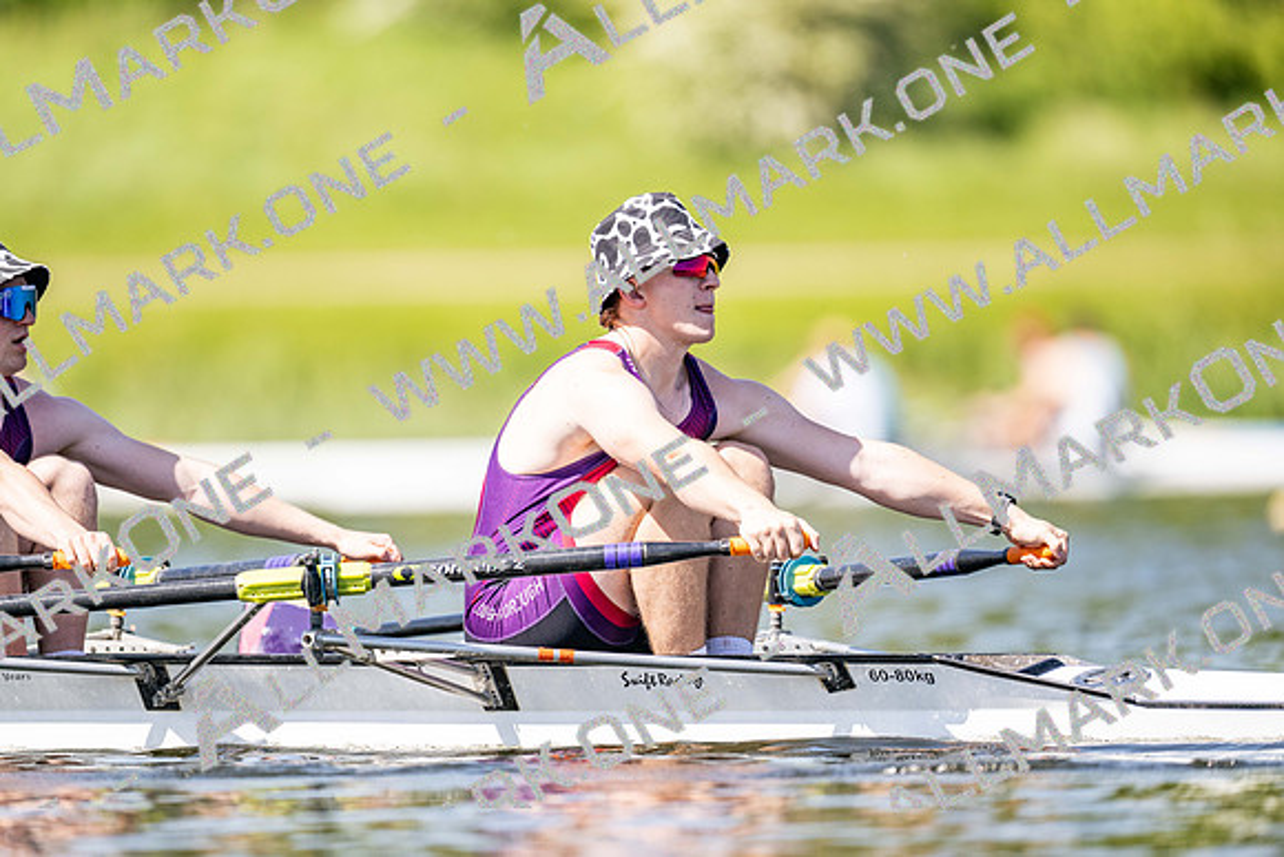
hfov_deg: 3.4
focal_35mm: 600
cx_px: 642
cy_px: 428
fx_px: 21404
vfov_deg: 2.3
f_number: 4
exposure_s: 1/2500
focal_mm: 600
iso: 450
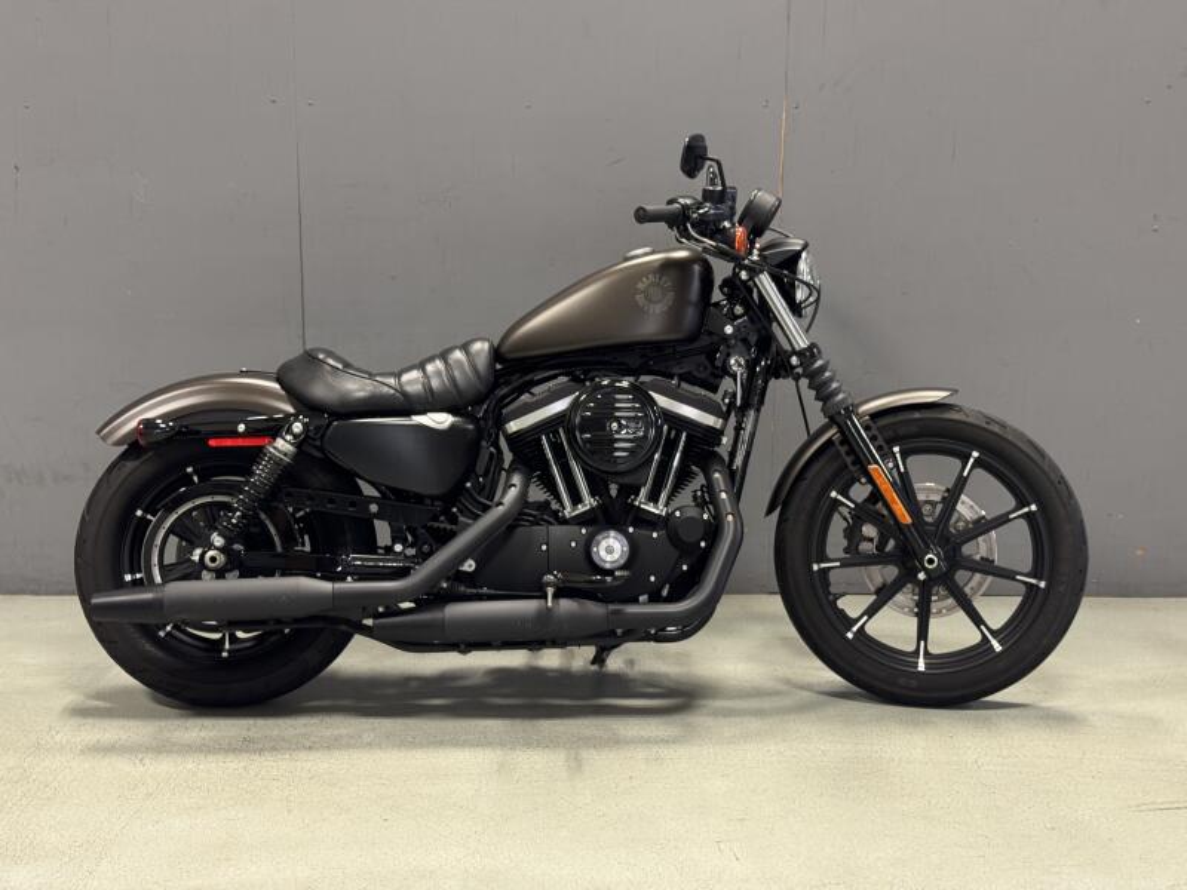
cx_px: 594
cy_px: 445
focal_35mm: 48
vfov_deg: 30.3
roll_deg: -0.4
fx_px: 1646
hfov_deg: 39.7
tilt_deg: -11.8
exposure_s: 1/60
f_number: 1.78
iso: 250
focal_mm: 6.76
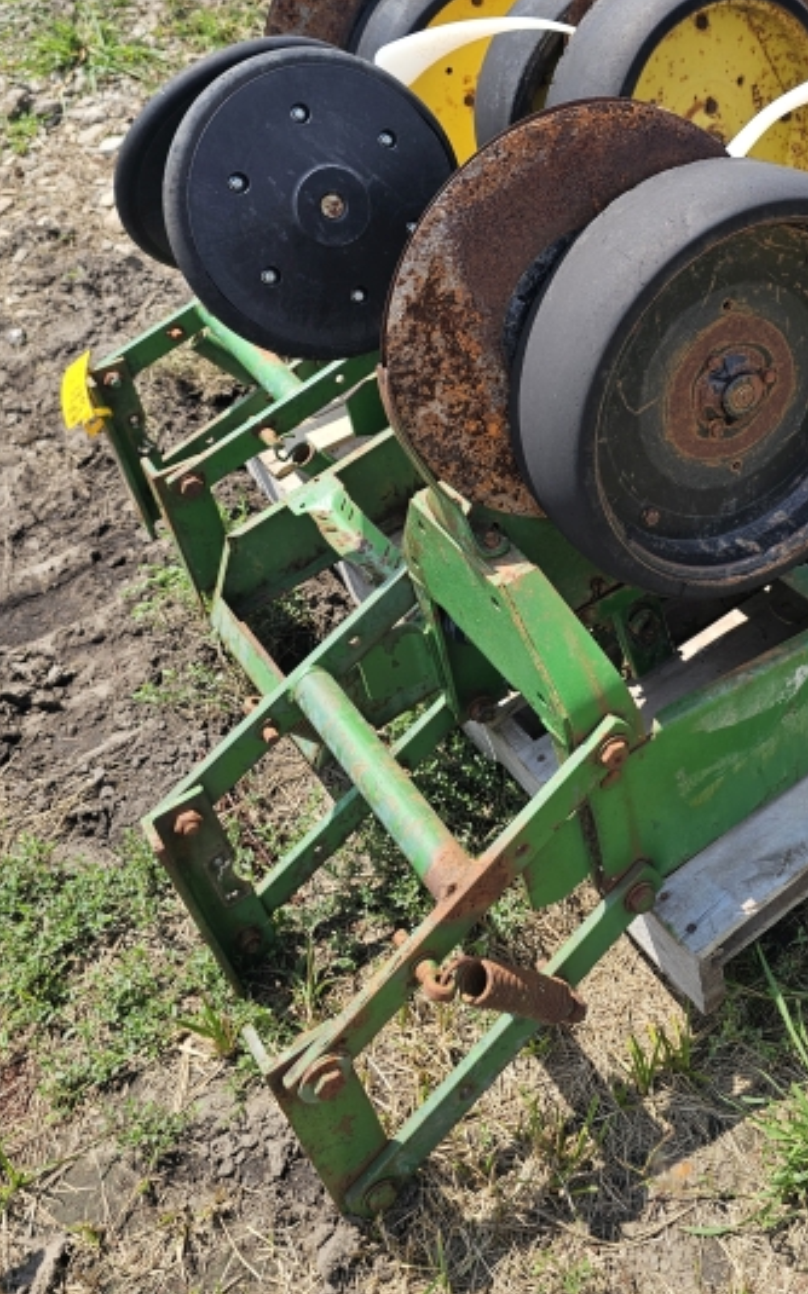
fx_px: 1234
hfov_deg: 35.2
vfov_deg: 53.9
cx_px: 641
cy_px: 404
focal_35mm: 35
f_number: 1.7
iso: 10
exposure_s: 1/431
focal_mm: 6.3
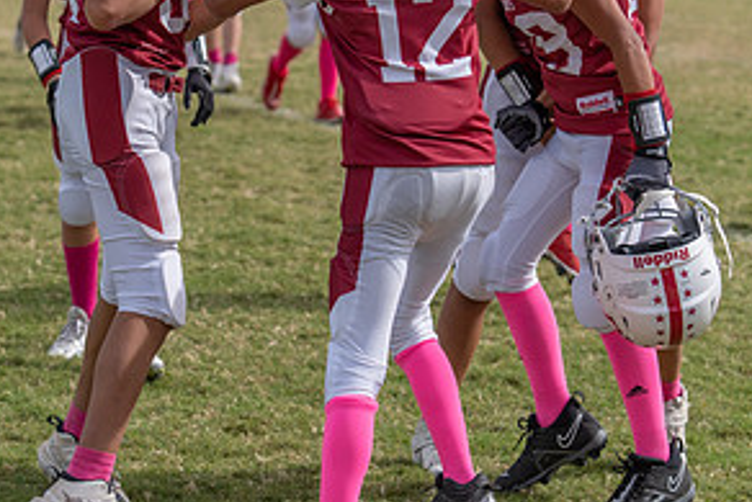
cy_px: 163
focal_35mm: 139
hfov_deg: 14.7
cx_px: 237
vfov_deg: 9.9
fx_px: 2905
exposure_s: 1/1600
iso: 100
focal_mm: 70
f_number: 3.5
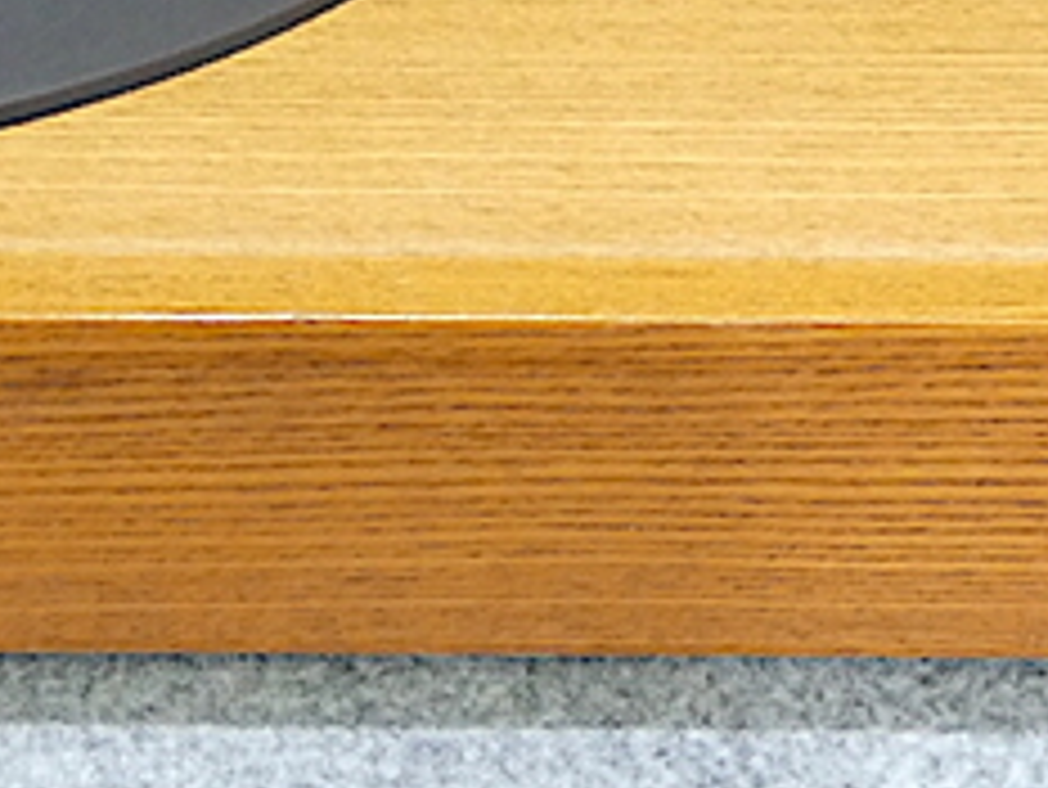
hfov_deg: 14.2
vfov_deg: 10.3
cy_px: -581
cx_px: -45
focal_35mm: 136
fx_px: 4120
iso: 200
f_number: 3.6
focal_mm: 5.8
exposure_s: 1/13
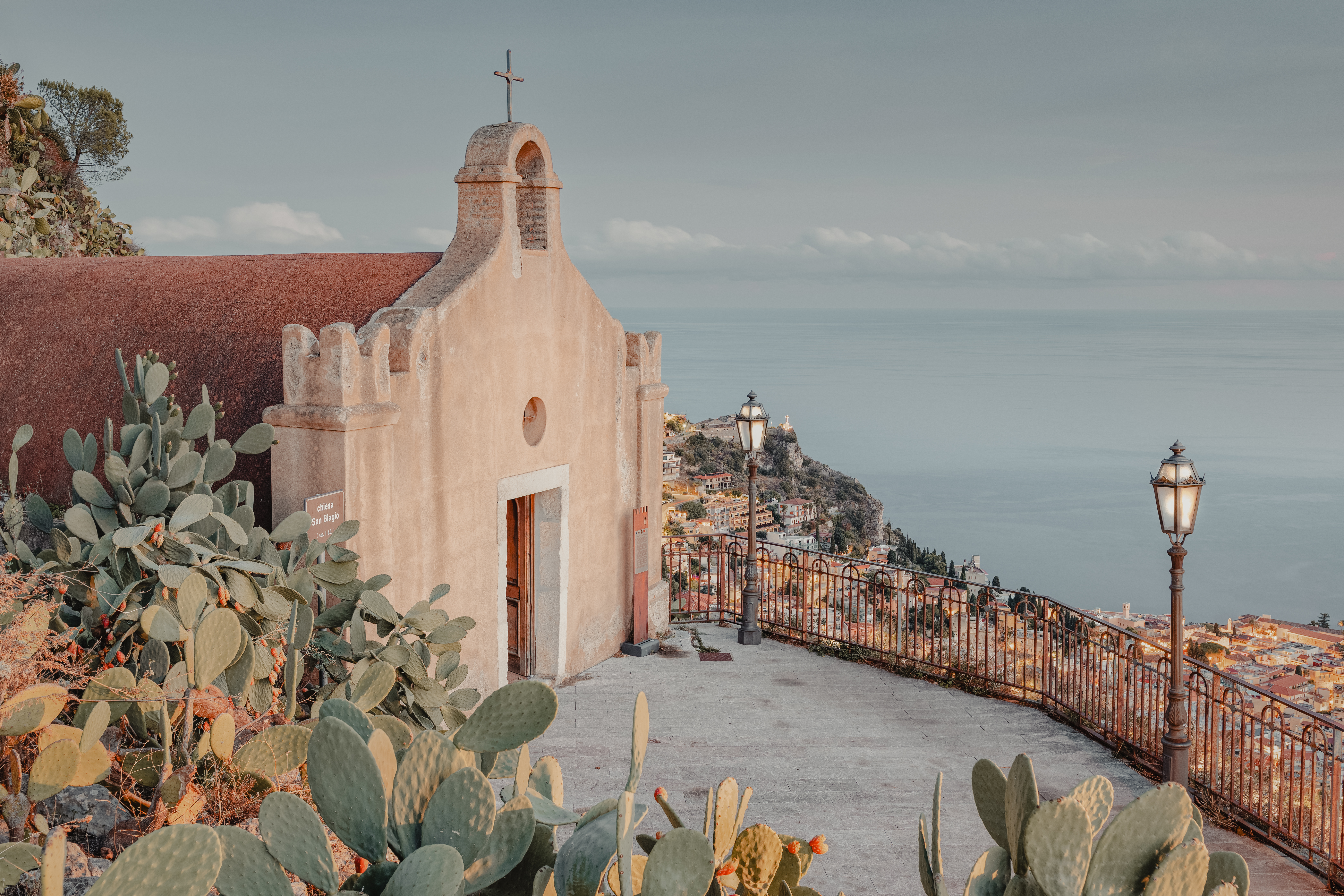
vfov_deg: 34.2
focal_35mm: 39
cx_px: 660
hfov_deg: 49.6
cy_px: 420
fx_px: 1456
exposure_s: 30
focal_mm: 31
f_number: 7.1
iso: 80
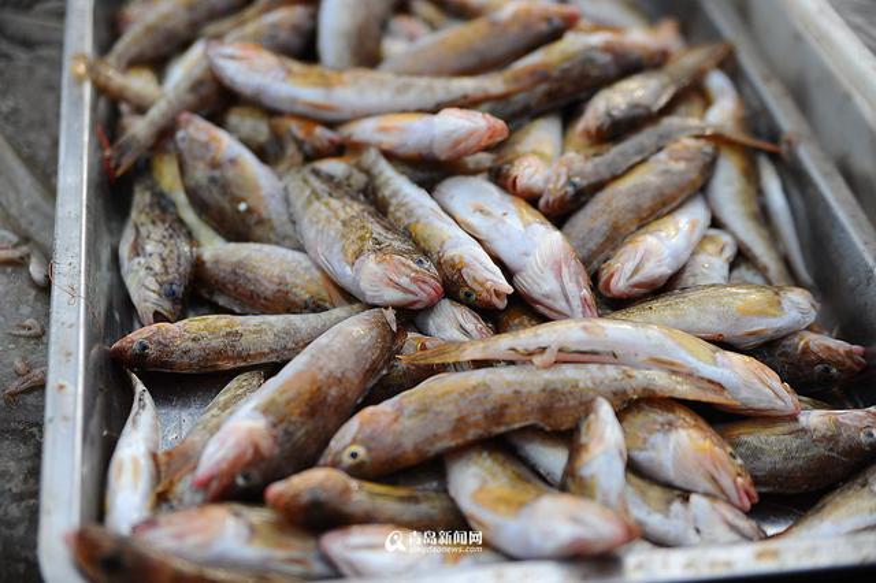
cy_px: 292
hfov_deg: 30.5
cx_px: 438
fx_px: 1605
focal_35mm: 66
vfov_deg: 20.6
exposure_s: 1/1600
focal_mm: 66
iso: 400
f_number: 2.8
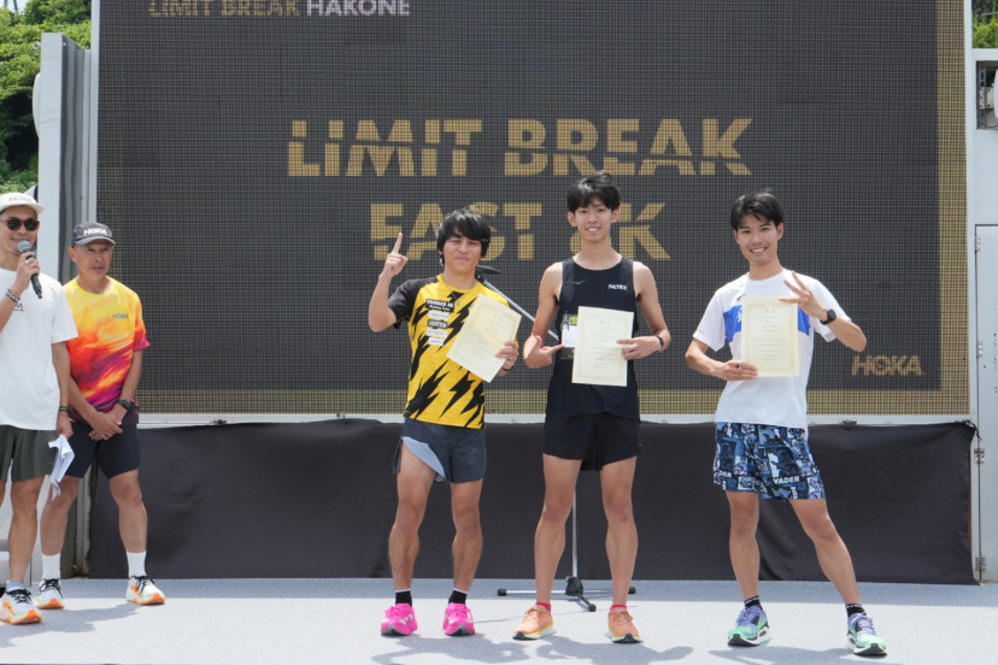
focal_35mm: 58
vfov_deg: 23.4
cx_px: 487
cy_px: 331
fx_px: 1608
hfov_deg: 34.5
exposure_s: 1/400
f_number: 10
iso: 320
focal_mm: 40
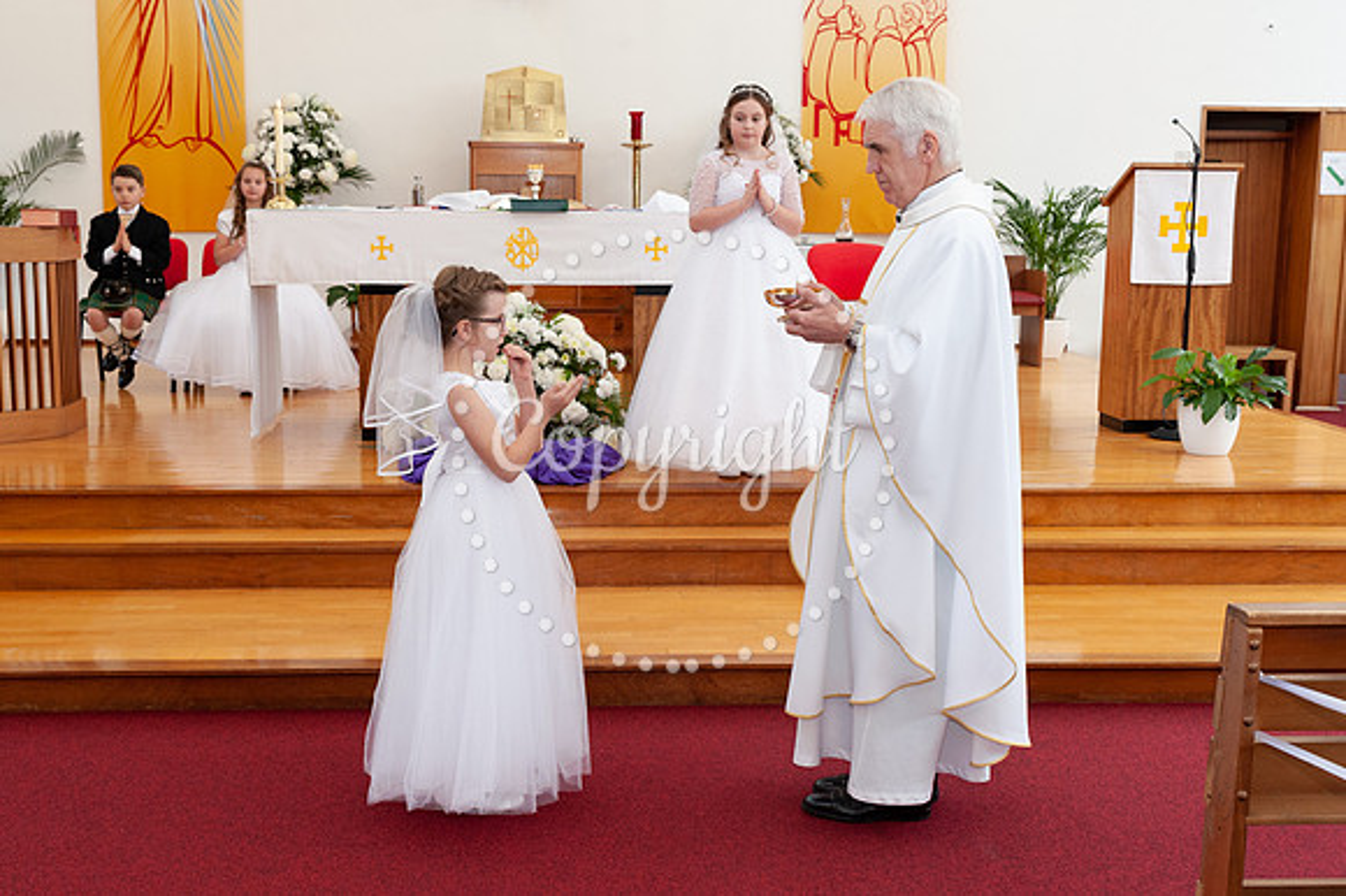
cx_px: 617
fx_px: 1567
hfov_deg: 46.5
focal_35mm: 42
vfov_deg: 31.9
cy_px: 425
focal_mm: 38
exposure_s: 1/80
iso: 1250
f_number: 5.6
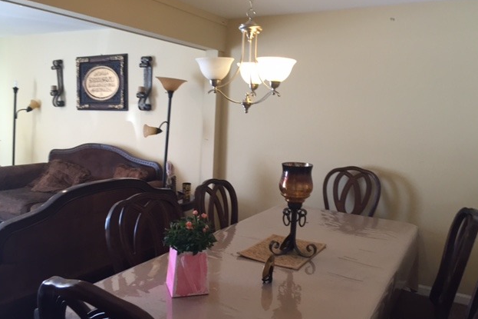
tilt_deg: -5.9
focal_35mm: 31
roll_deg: -3.1
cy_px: 164
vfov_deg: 42.3
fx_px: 411
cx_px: 239
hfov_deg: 60.3
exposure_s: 1/30
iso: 80
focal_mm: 4.15
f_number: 2.2
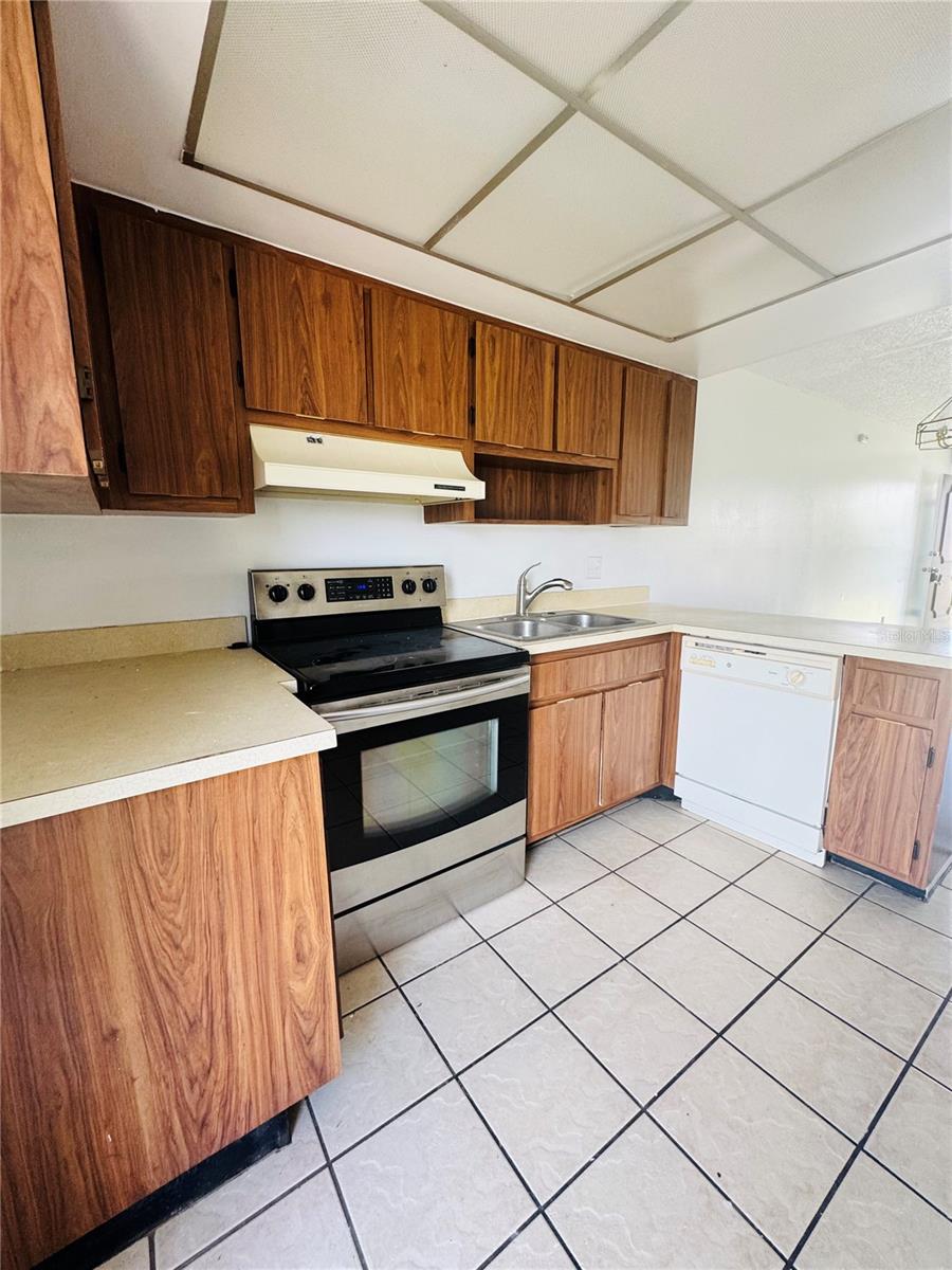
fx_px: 513
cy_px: 635
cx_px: 476
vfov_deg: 102.1
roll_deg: +1.6
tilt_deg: -10.4
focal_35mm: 14
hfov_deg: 85.7
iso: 160
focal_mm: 2.22
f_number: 2.2
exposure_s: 1/99
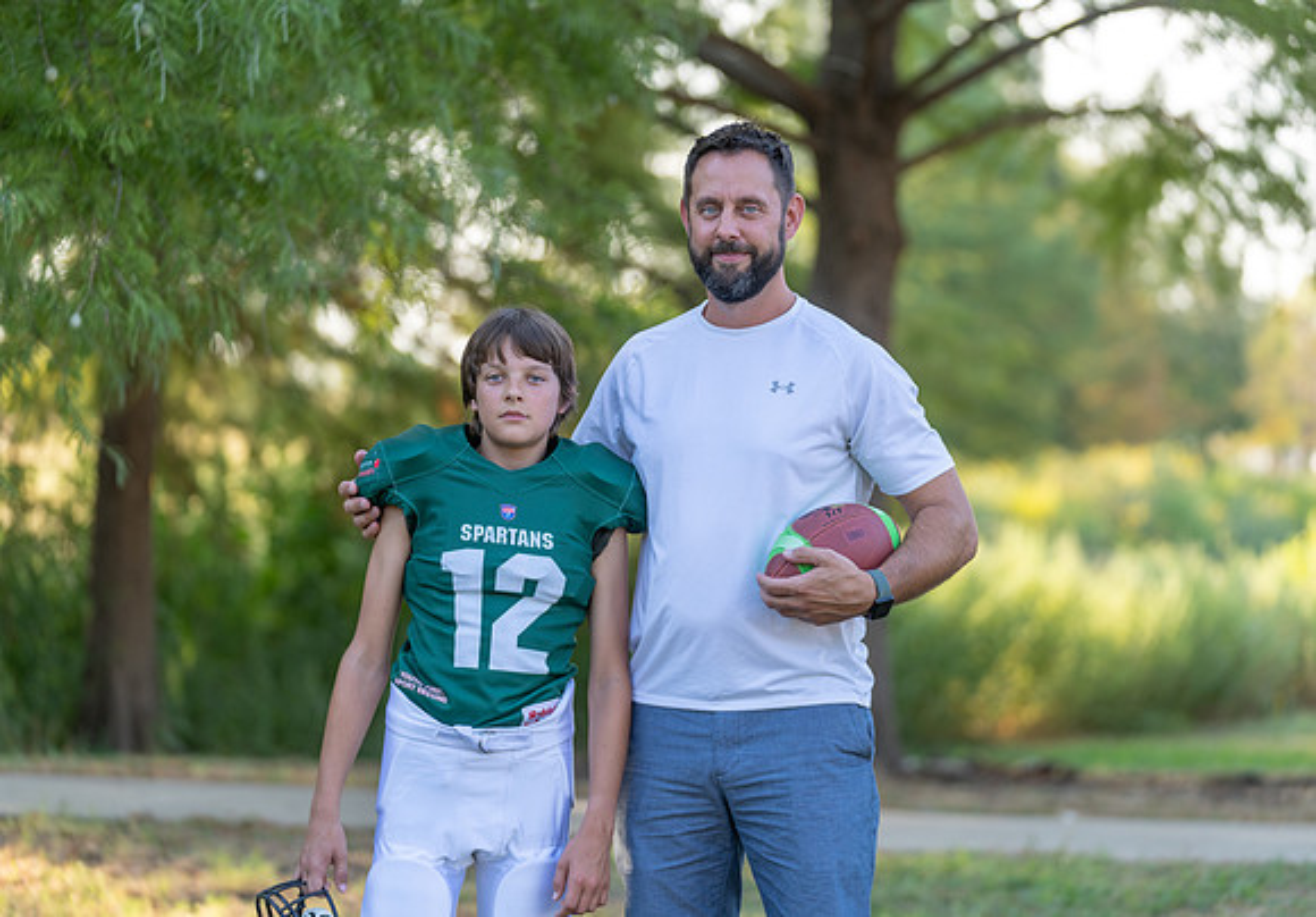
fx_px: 4564
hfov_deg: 16.4
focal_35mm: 123
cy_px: 457
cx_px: 690
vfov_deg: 11.5
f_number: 2.8
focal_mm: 119
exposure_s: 1/320
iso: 125
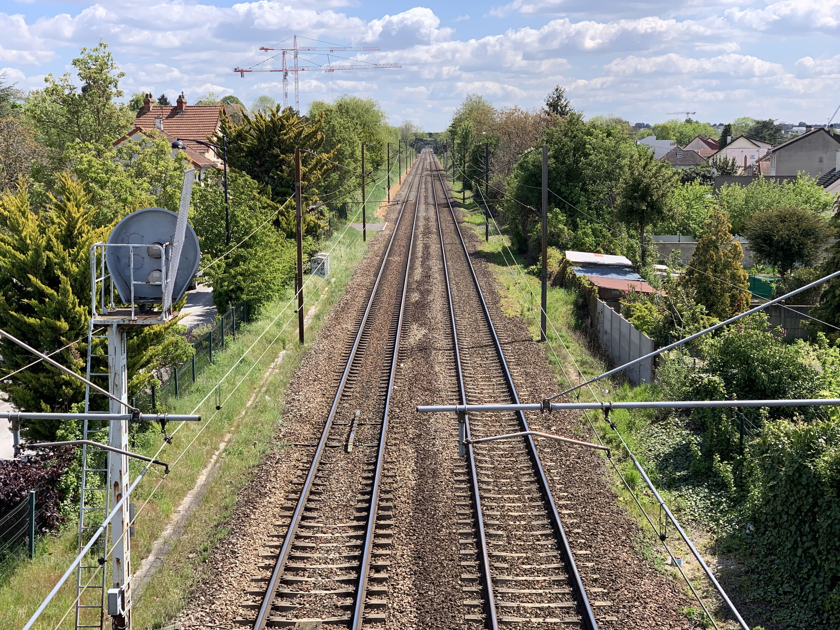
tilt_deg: -7.4
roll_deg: +0.7
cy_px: 315
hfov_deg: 36.8
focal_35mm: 52
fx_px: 1262
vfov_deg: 28.0
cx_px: 420
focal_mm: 6
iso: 16
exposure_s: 1/841
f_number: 2.4
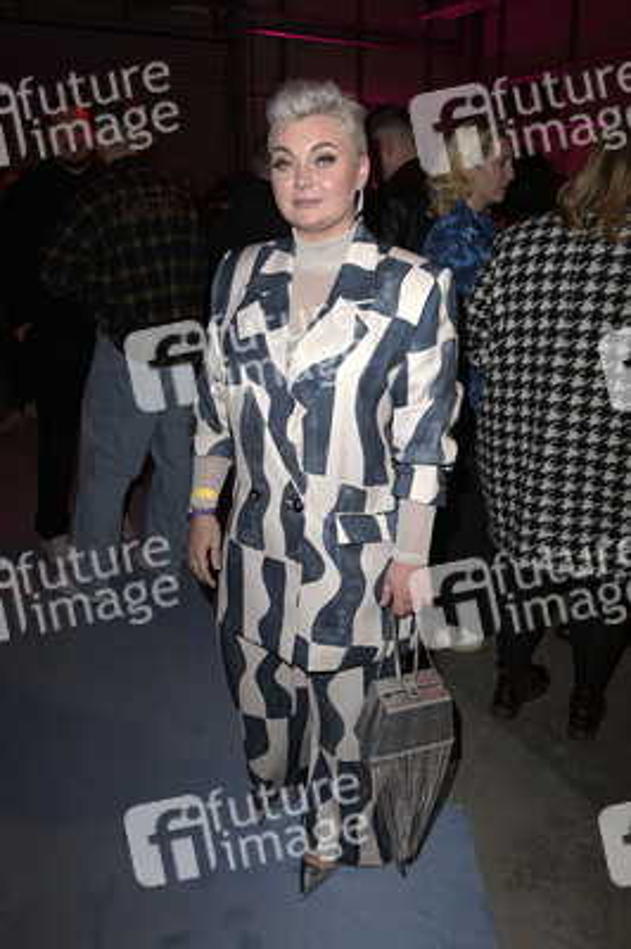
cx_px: 316
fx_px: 711
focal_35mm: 27
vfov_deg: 67.4
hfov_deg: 47.9
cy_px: 474
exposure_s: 1/125
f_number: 5
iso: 640
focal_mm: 27
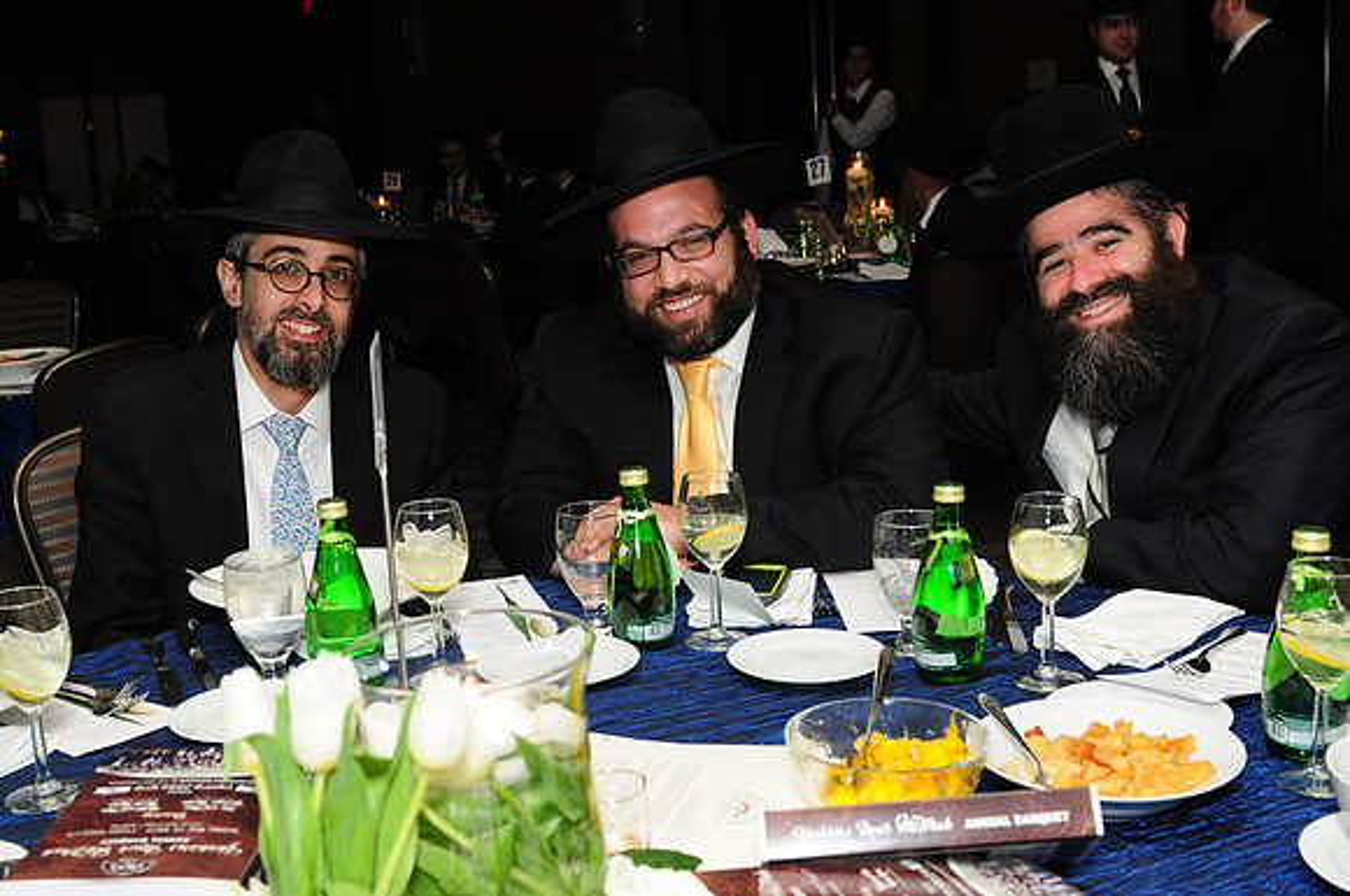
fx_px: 1573
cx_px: 675
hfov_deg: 46.5
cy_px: 448
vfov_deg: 31.8
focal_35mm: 42
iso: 500
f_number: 5
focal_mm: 28
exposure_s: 1/60
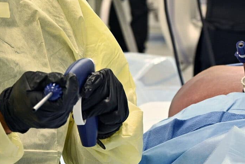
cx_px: -66
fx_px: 1280
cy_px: -8
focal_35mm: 188
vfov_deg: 7.3
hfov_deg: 10.7
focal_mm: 68
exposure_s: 1/100
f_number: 6.3
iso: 1250
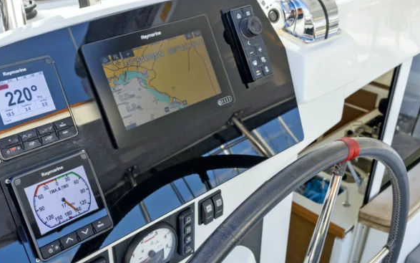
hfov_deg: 49.1
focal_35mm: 40
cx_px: 176
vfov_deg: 32.0
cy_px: 137
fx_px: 458
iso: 250
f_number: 8
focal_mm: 20
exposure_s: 1/80
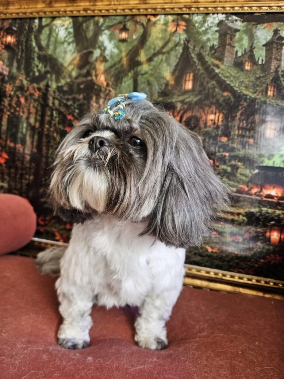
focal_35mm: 23
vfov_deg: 73.9
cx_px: 142
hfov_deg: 58.9
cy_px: 190
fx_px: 252
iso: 125
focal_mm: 5.4
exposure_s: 1/207
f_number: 1.8
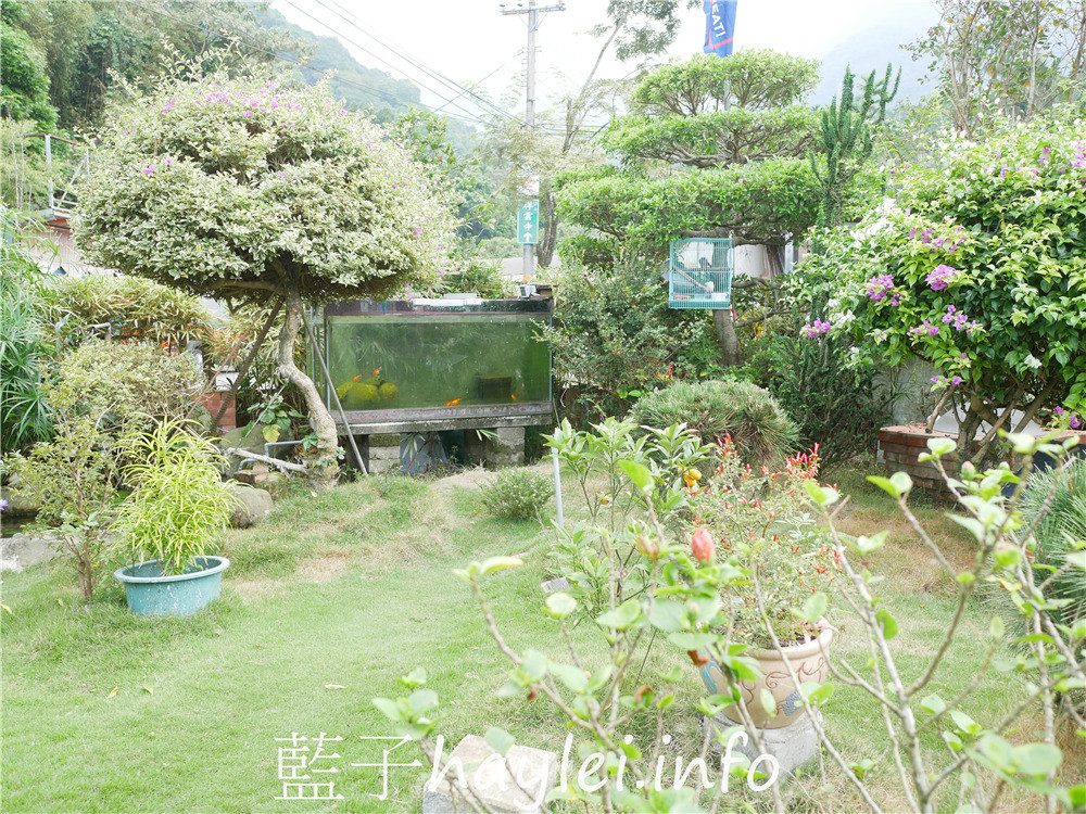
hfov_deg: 60.0
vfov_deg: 46.8
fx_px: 941
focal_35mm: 30
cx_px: 543
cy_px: 407
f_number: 2.5
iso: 200
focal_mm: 15
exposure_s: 1/250
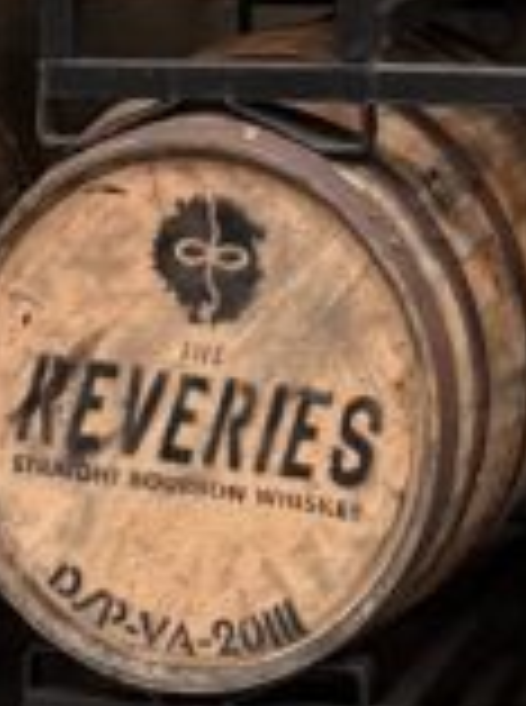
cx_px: 441
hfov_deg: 9.4
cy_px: -845
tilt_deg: +12.1
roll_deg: +1.4
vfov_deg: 11.1
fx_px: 3194
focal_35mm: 157
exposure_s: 1/60
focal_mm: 6.76
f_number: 1.78
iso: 250
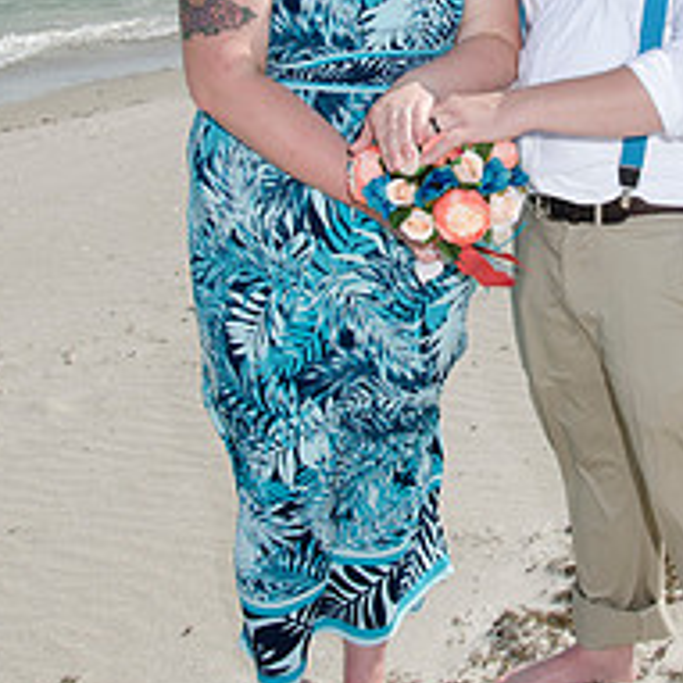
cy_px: 111
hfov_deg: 23.8
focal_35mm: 72
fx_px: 1607
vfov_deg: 23.5
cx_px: 508
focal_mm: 24
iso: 100
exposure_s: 1/250
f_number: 10
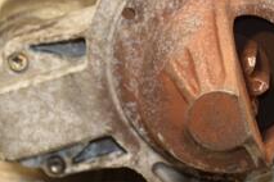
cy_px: 91
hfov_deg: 6.5
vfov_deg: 4.3
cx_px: 158
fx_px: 2416
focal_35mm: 317
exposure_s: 1/200
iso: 800
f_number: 5.6
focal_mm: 75
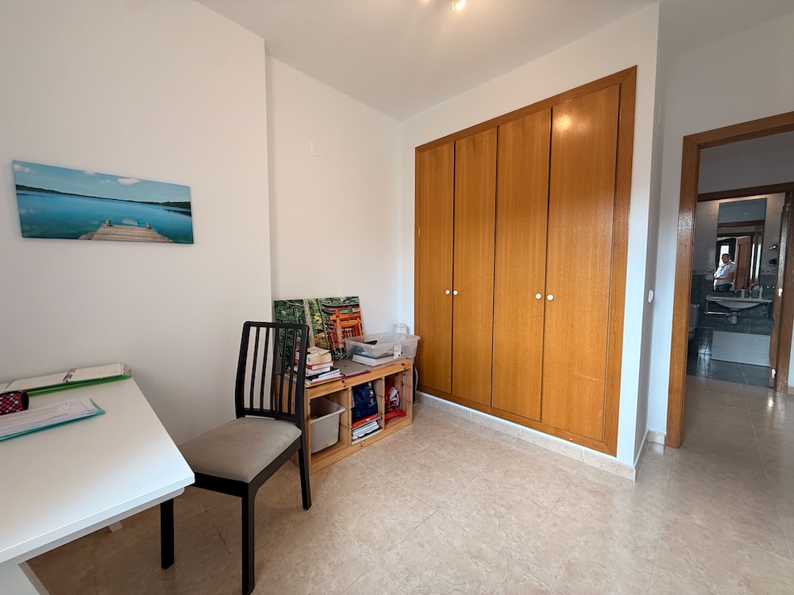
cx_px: 397
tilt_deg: -2.8
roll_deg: +0.0
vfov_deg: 85.7
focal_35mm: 14
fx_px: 321
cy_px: 298
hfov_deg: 102.1
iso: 125
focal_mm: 2.22
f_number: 2.2
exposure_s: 1/100
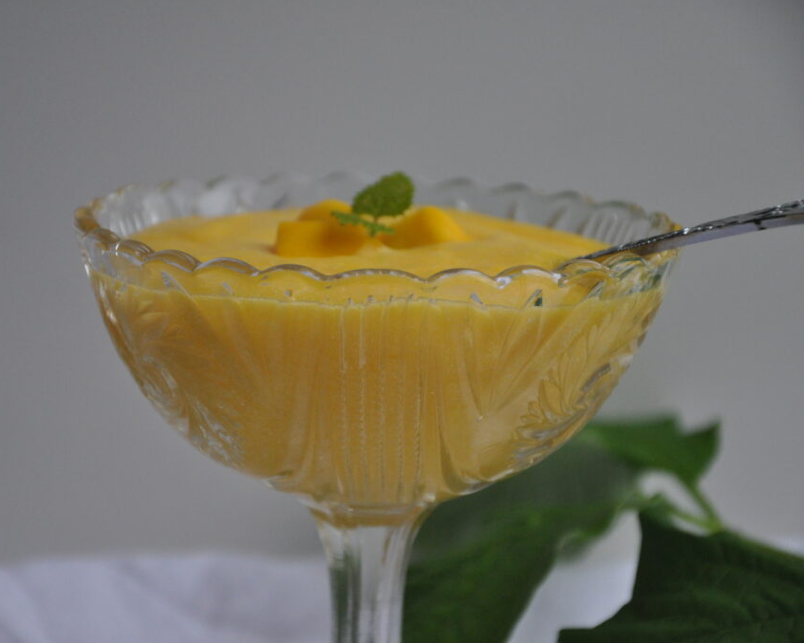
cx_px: 345
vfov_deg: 8.7
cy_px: 321
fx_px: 4248
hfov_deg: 10.8
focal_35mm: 179
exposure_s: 1/125
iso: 1400
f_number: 5.6
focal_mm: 105
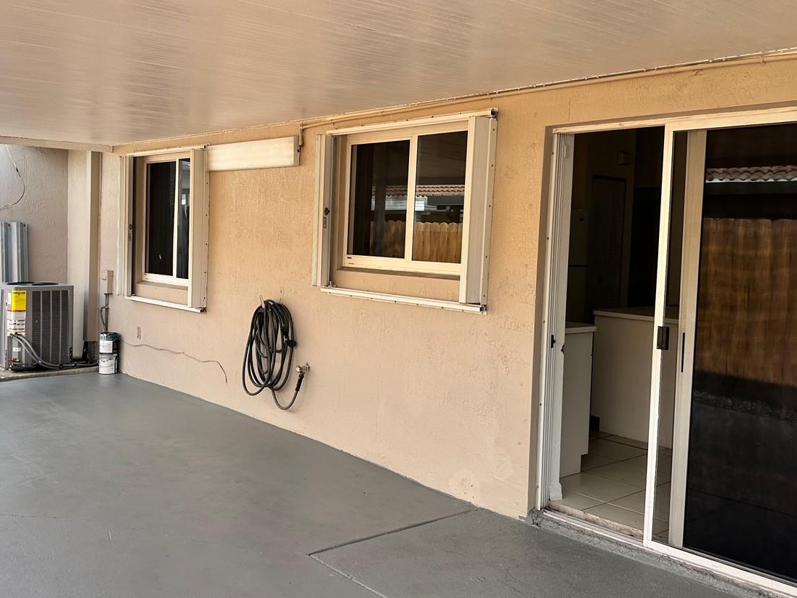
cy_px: 284
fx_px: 806
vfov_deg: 40.7
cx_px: 335
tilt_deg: -3.1
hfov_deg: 52.4
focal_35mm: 35
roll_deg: -1.7
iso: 80
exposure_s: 1/676
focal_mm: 6.86
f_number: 1.78
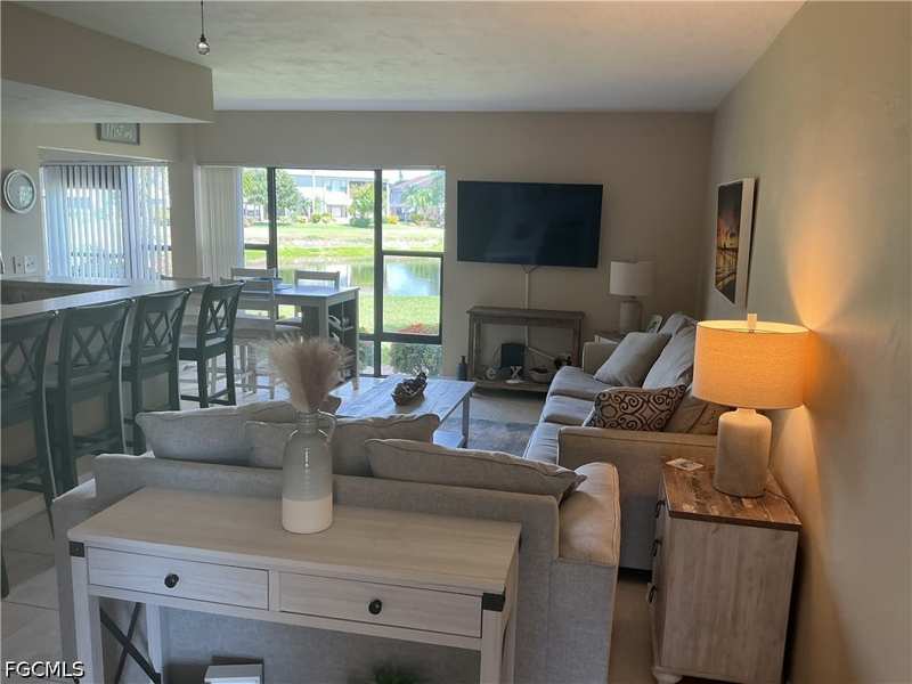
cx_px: 456
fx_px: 764
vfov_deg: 48.2
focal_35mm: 29
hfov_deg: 61.7
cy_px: 342
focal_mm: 3
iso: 50
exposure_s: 1/60
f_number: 1.8
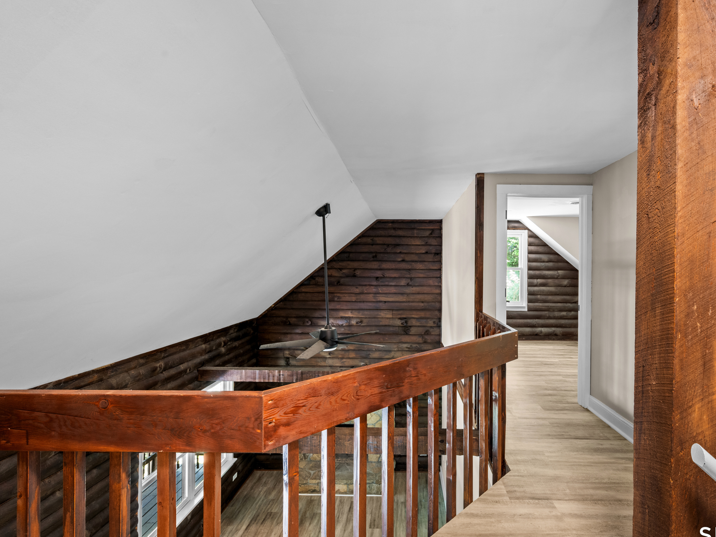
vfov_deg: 74.7
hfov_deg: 90.5
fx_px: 352
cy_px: 269
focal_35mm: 17
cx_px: 404
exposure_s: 2.5
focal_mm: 15
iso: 320
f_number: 9
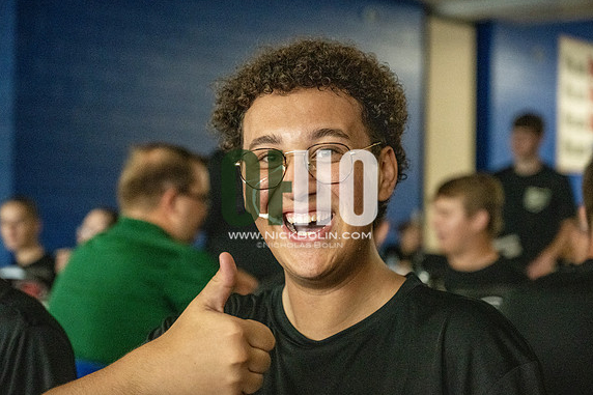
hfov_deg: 28.5
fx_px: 1169
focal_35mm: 71
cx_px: 300
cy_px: 199
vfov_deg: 19.2
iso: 16000
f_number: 4
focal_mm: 70
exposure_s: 1/800
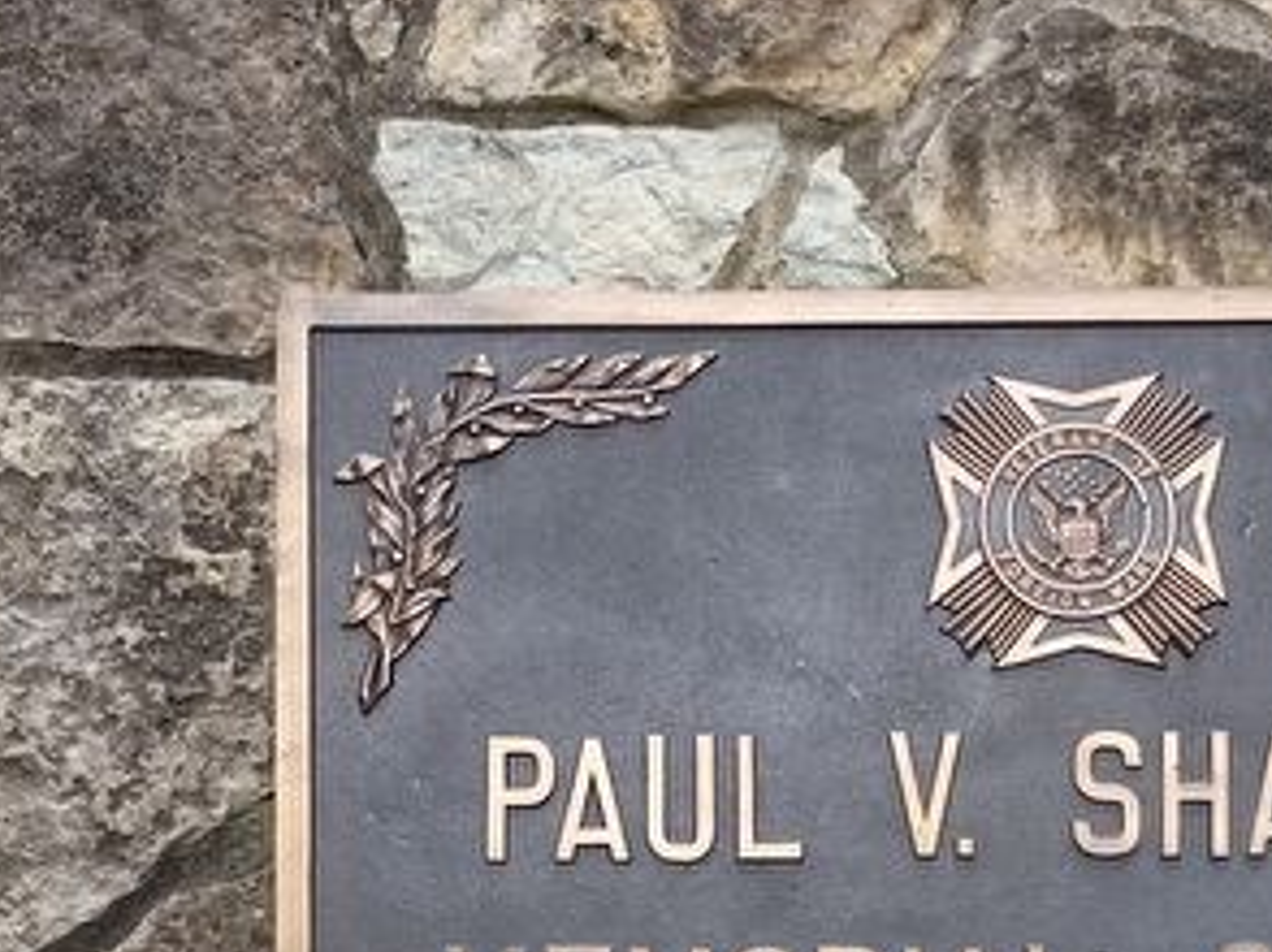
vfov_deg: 18.2
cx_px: 783
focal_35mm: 79
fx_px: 2901
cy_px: 926
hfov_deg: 24.7
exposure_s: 1/120
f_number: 1.8
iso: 166
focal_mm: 4.27
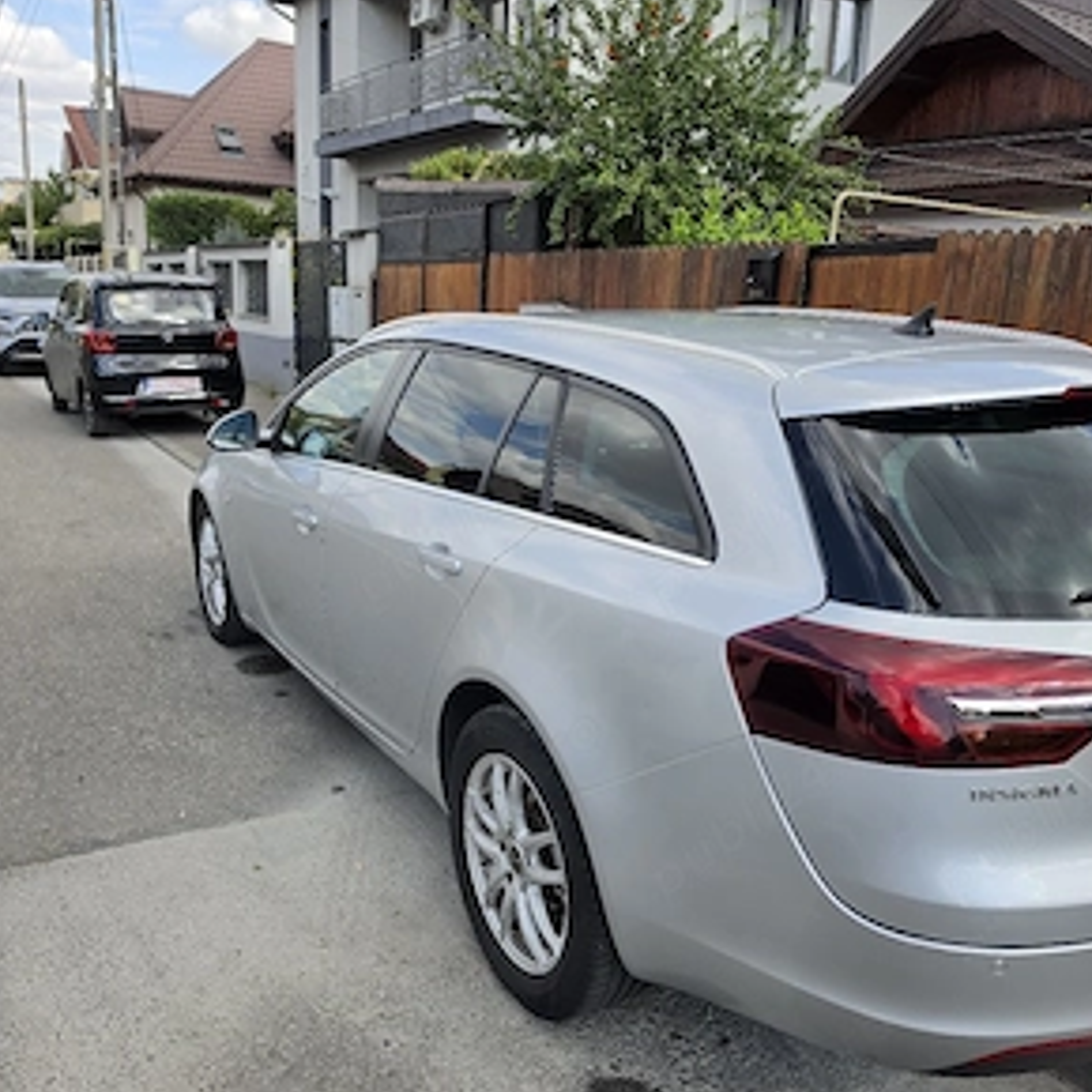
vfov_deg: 57.3
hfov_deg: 57.3
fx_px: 999
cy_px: 557
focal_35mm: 28
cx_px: 554
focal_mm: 6.5
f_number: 1.4
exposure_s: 1/3333
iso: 64
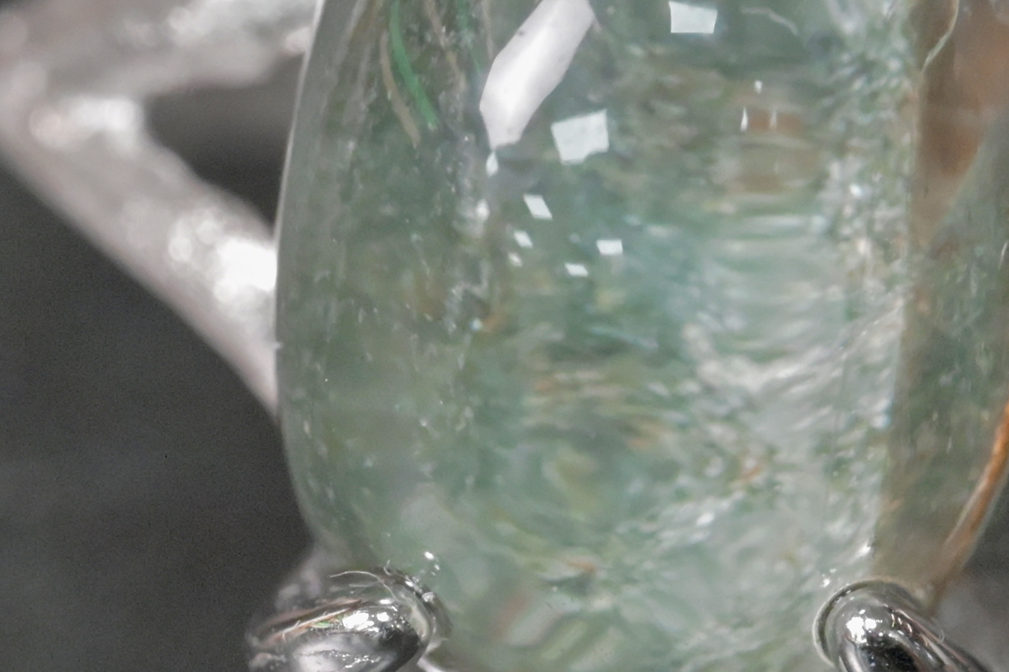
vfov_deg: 3.6
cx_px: 473
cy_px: 261
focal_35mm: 381
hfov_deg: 5.4
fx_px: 10677
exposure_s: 1/125
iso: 14400
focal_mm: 105
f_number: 16
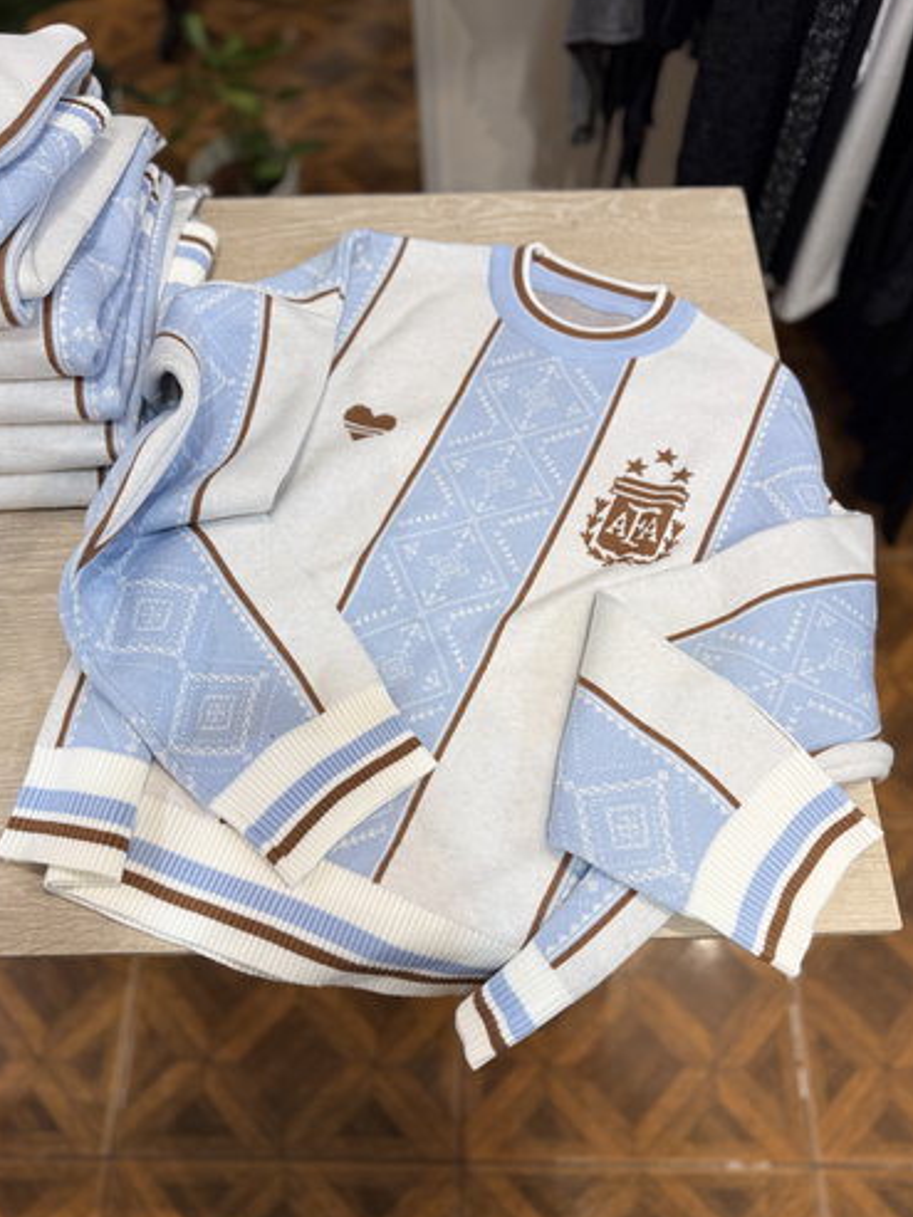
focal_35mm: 26
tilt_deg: -63.3
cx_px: 473
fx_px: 914
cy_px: 620
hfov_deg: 53.1
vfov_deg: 67.3
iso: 80
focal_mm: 6.76
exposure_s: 1/100
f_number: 1.78
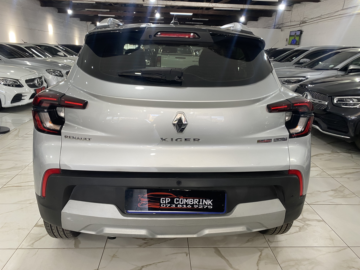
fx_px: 270
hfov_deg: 67.3
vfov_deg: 53.1
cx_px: 180
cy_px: 135
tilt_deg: -16.2
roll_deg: -1.0
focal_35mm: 26
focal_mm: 4.25
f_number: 1.8
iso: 64
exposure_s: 1/50
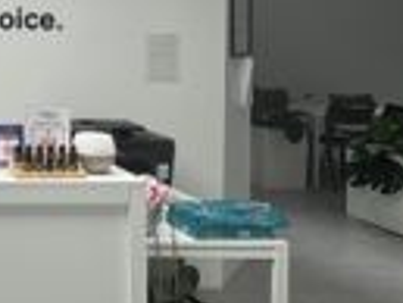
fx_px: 606
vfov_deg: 27.1
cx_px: -150
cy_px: 31
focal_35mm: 52
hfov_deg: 28.5
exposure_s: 1/113
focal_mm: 2.22
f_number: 2.2
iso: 40
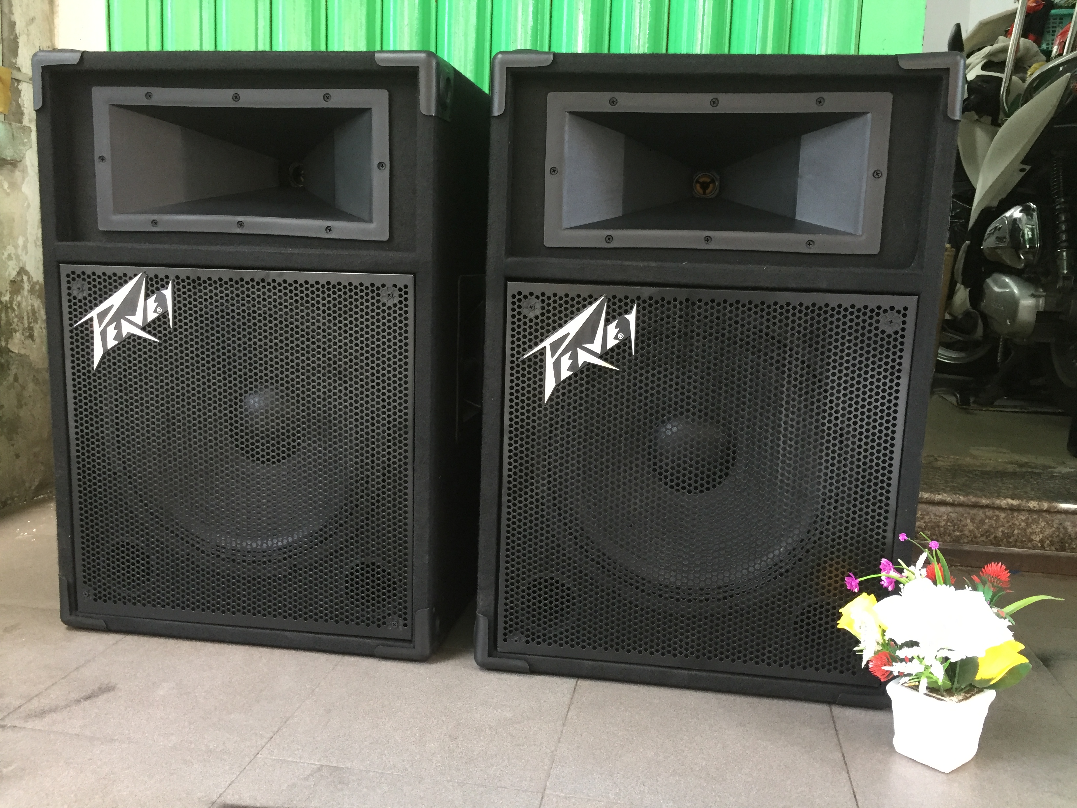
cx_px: 538
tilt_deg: -7.2
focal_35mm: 29
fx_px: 902
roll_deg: -4.2
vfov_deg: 48.2
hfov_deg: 61.7
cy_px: 404
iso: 200
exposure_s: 1/33
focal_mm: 4.15
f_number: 2.2
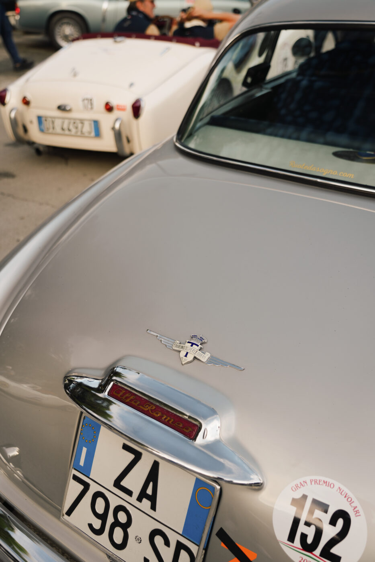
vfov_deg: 55.8
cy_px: 281
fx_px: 531
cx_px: 188
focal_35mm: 34
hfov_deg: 38.9
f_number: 4
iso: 100
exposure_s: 1/80
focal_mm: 34
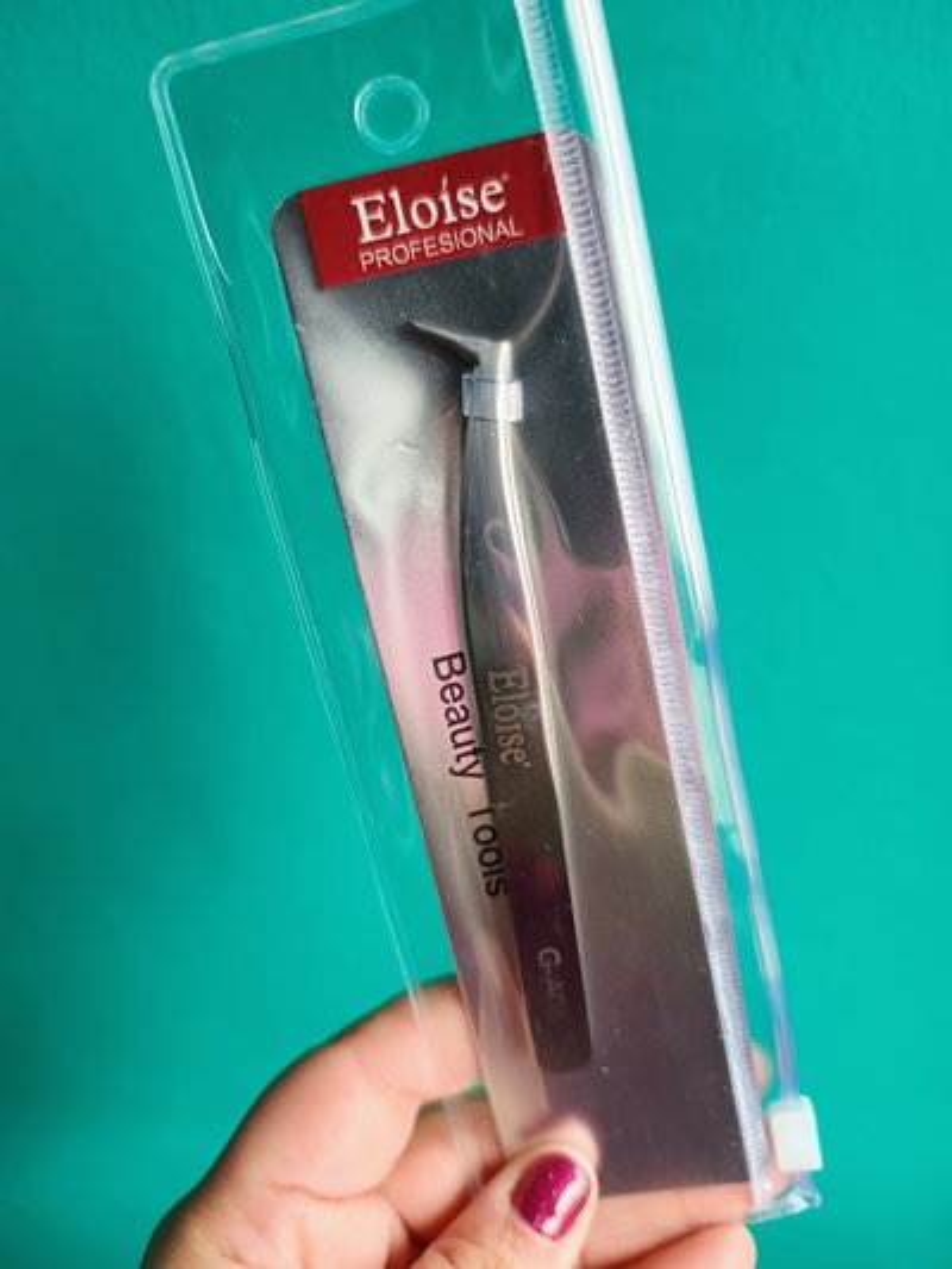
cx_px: 476
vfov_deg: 71.6
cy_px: 634
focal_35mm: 24
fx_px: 880
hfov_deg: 56.8
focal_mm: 5.89
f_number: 1.4
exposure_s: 1/100
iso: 293
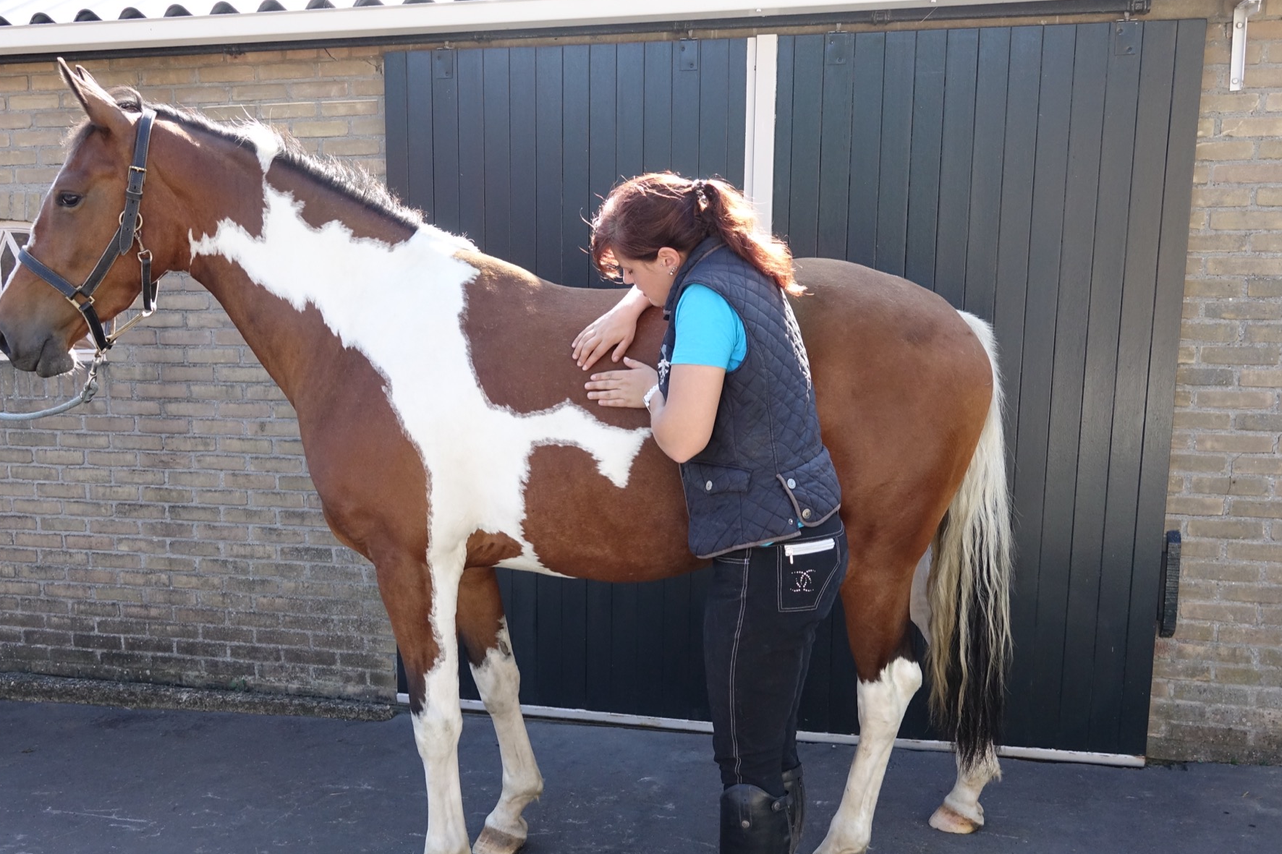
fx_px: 1282
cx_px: 600
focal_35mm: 36
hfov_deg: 53.1
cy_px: 519
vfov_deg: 36.7
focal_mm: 10.59
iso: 500
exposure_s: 1/1000
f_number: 2.8
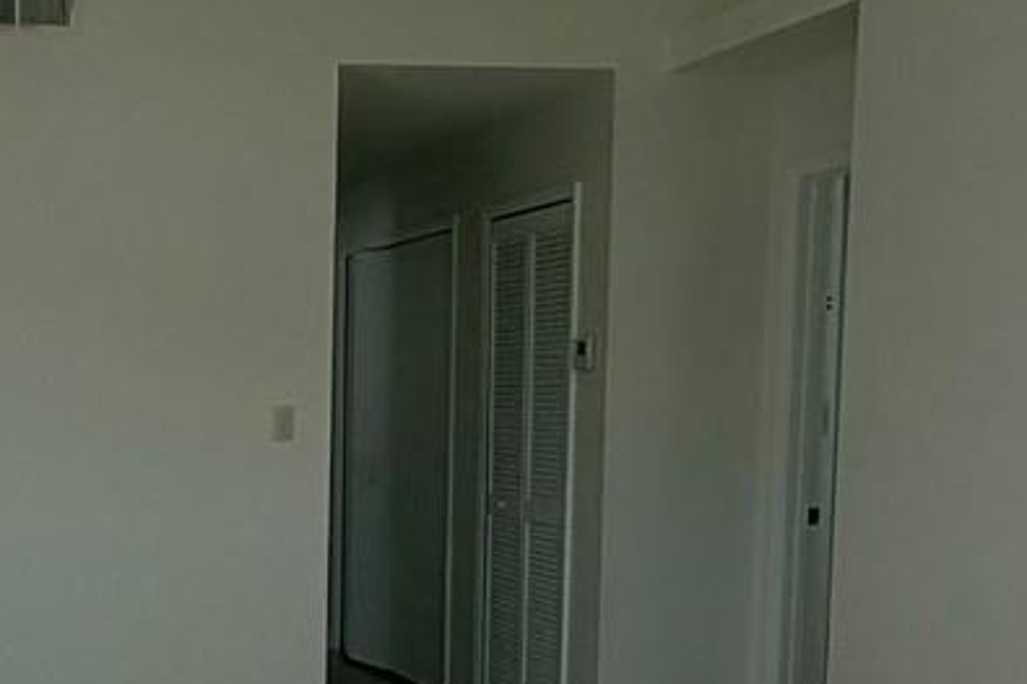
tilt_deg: -4.0
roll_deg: +0.4
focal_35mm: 59
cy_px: 536
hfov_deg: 31.4
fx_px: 1682
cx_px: -5
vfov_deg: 22.7
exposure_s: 1/223
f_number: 2.2
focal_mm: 2.22
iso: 50
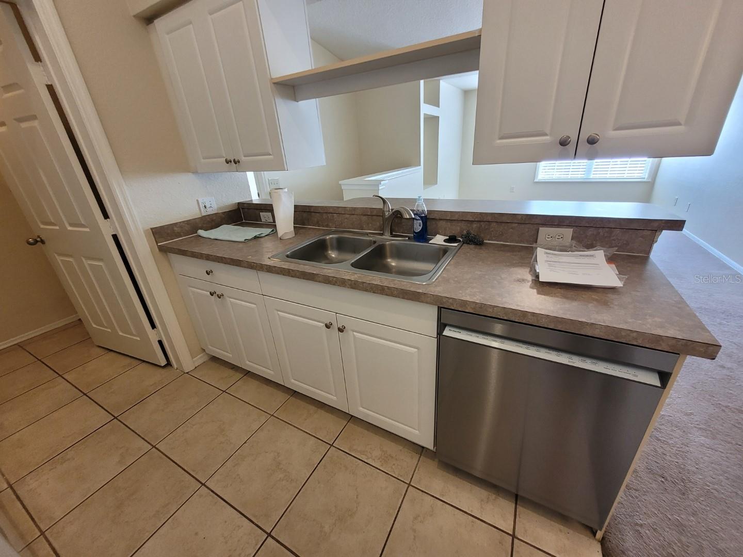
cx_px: 372
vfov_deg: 89.9
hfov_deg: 106.2
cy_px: 278
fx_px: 279
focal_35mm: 13
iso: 100
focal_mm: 1.74
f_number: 2.2
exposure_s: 1/60
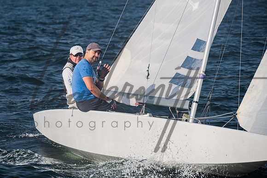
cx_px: 105
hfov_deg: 9.6
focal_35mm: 215
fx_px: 1597
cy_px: 72
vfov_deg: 6.4
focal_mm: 175
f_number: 6.3
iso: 200
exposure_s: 1/500
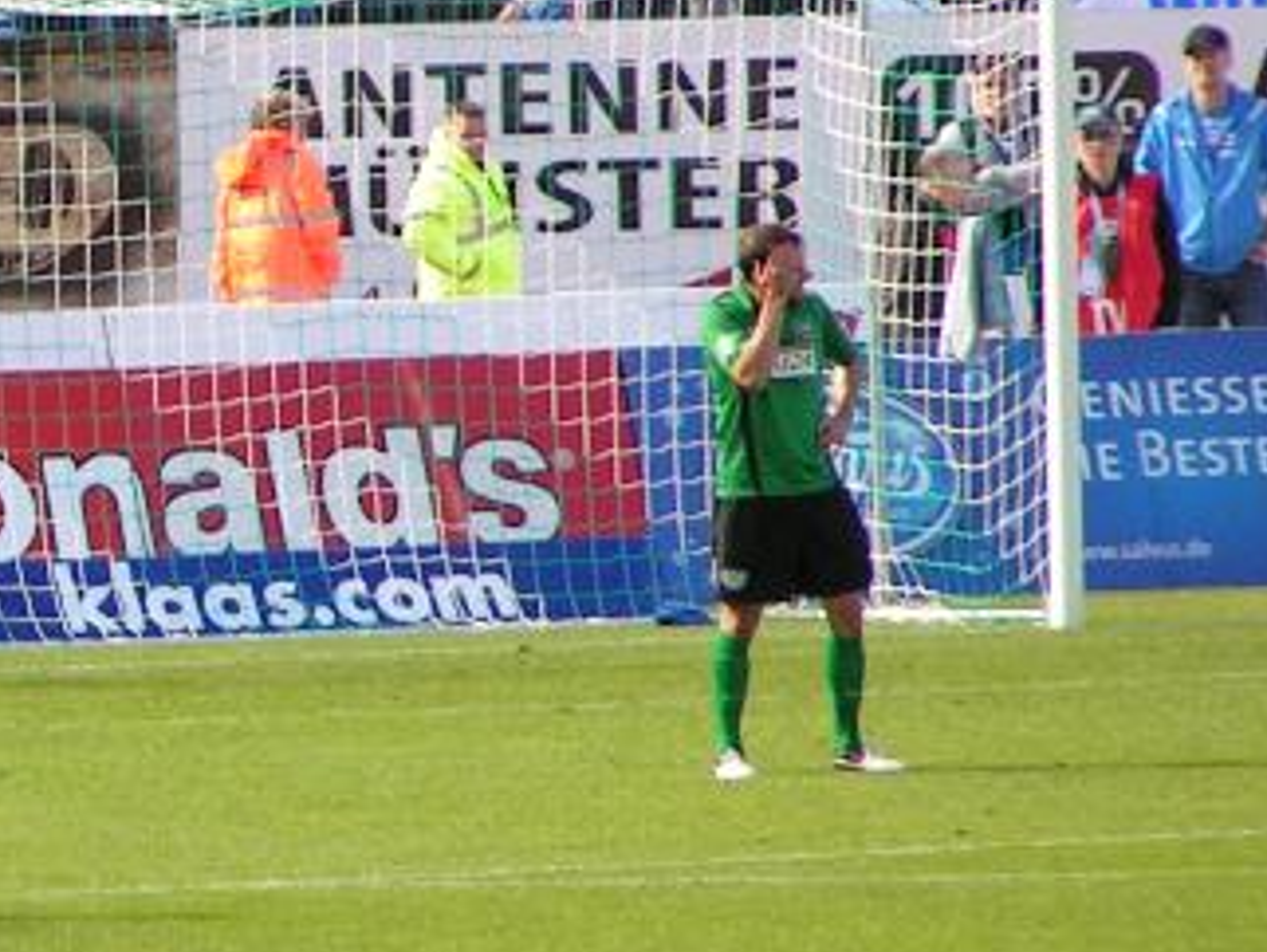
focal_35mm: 943
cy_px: 244
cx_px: -268
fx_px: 34541
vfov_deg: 1.6
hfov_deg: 2.1
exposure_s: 1/400
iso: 80
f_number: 3.5
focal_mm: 58
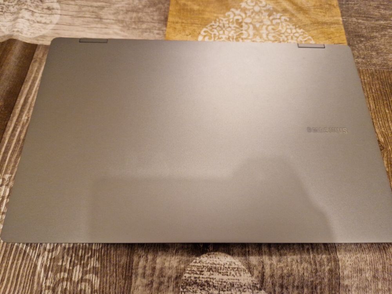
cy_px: 147
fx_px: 260
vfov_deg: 58.9
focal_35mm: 23
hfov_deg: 73.9
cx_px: 196
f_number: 1.8
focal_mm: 5.4
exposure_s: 1/40
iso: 250
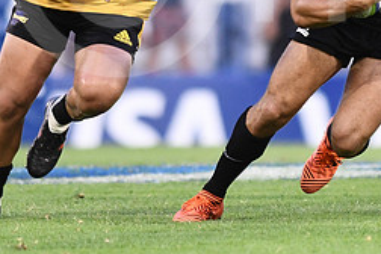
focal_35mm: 1037
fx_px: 10974
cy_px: -30
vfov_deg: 1.3
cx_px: 378
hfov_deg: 2.0
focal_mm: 300
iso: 2000
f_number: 2.8
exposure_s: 1/1000
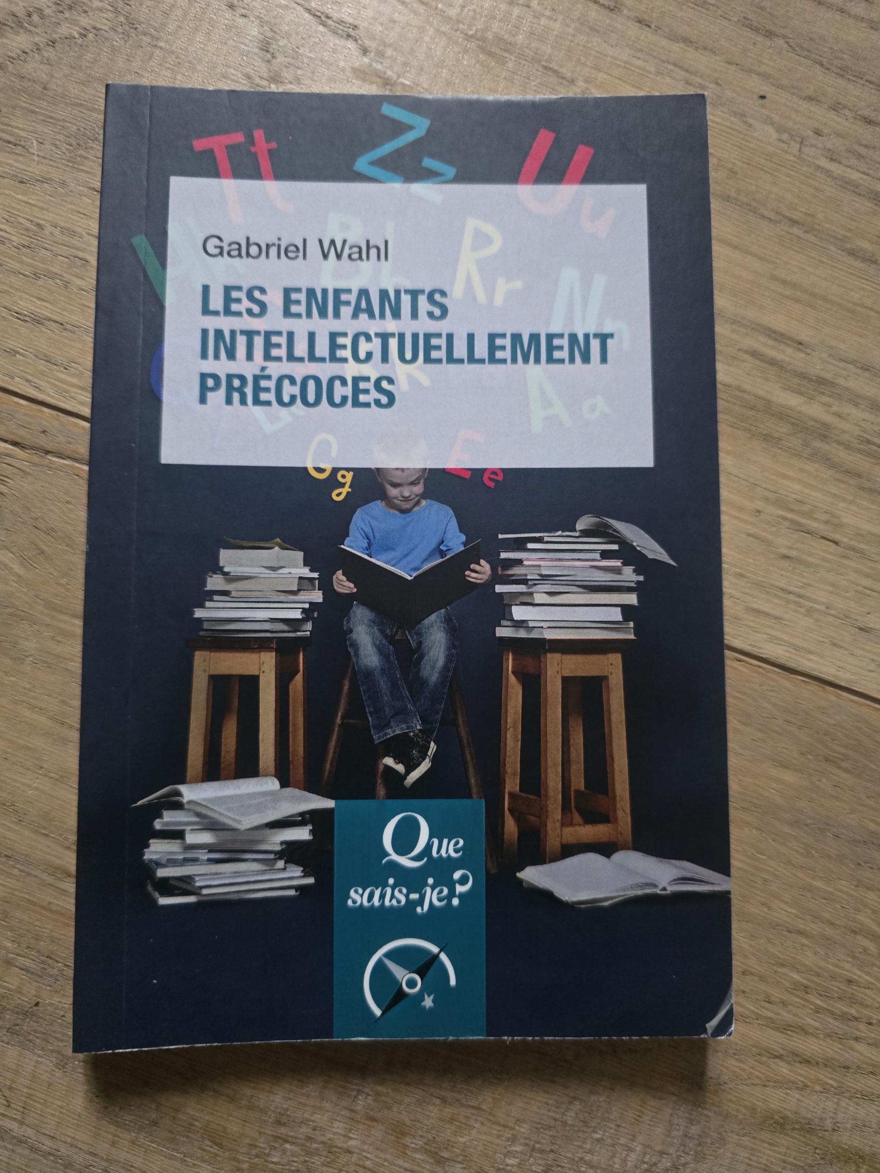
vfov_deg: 73.9
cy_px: 586
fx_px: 780
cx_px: 440
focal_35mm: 23
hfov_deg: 58.9
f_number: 1.7
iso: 2000
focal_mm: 6.3
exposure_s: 1/100
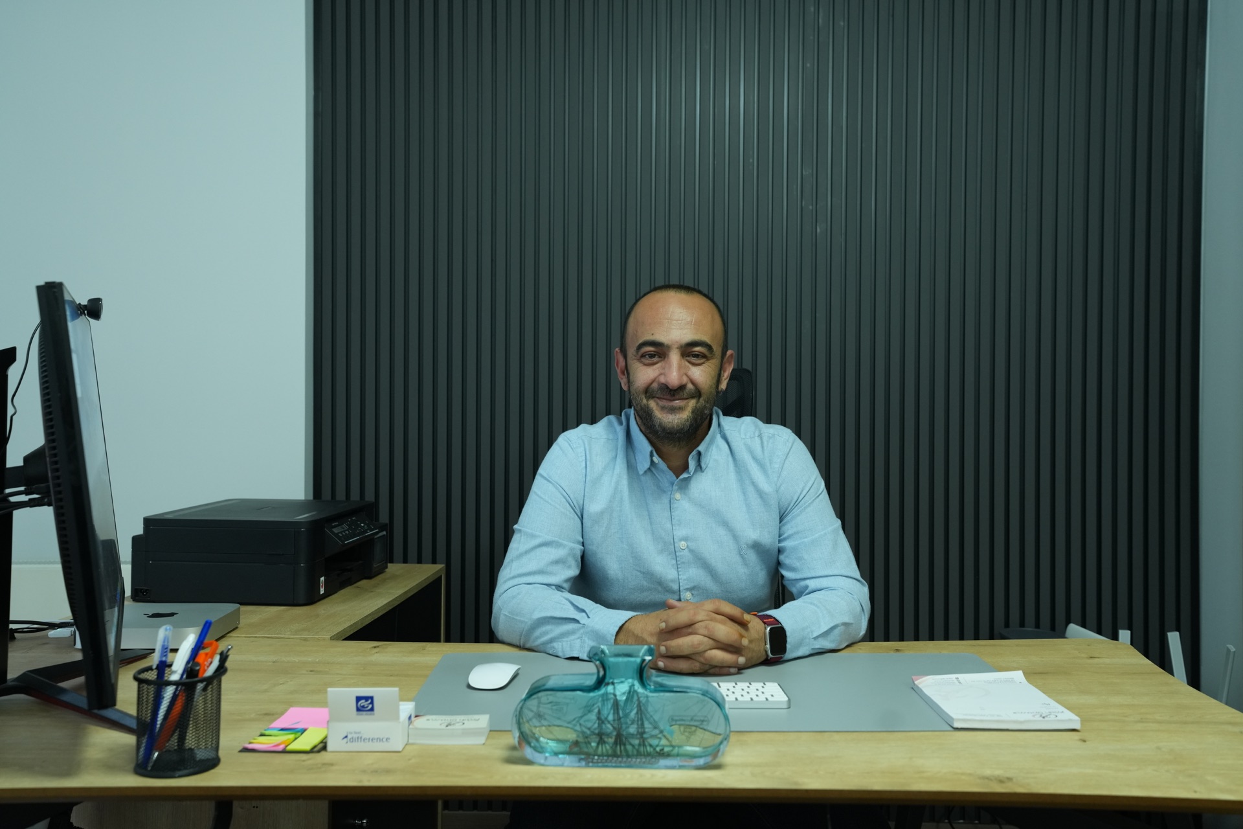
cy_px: 414
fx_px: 1208
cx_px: 622
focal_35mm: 35
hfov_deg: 54.4
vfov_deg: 37.9
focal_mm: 35
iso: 1000
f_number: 4.5
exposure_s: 1/30
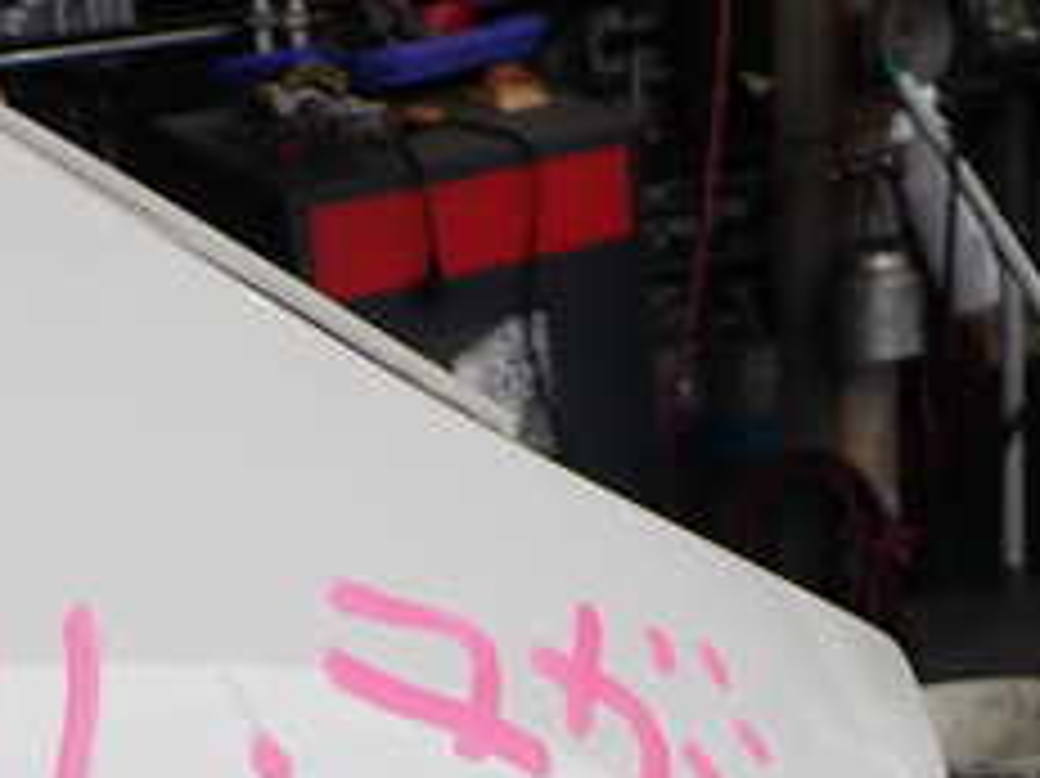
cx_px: 45
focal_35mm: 65
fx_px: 1952
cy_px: 940
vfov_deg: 21.0
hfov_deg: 28.3
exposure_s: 1/320
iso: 100
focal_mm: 4.5
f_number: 2.8
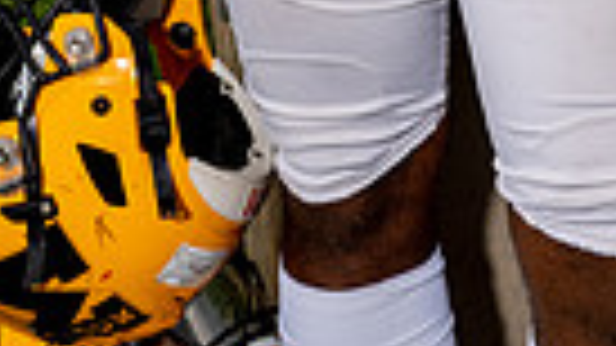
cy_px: -634
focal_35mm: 131
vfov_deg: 8.1
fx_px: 2139
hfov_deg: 16.4
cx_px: 369
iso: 100
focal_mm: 38
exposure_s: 1/250
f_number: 9
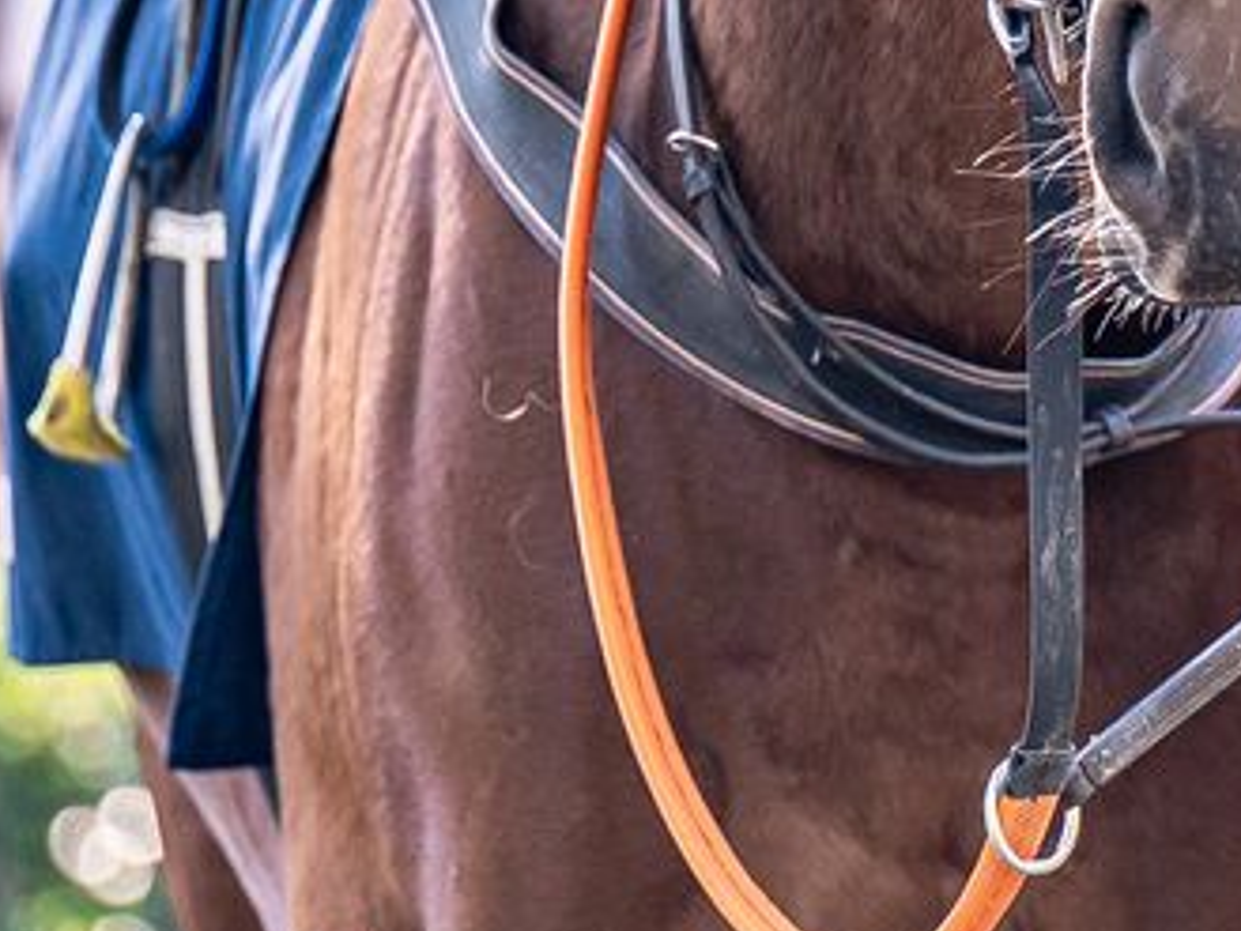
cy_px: -300
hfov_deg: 2.8
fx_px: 25356
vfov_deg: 2.1
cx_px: 1518
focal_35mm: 707
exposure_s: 1/640
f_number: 2.8
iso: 400
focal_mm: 200
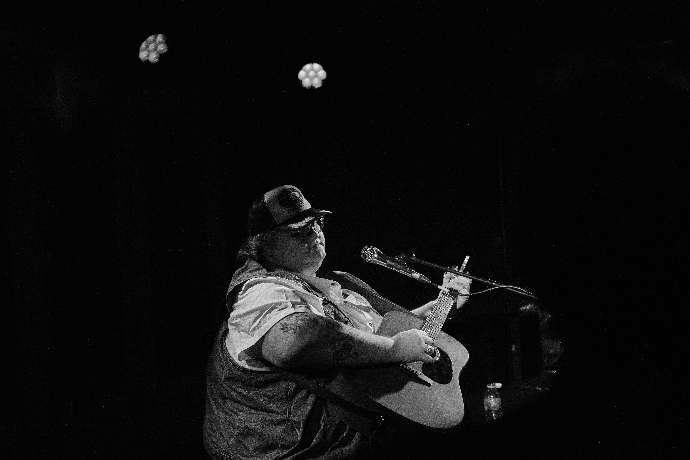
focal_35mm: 53
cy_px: 230
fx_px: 1016
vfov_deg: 25.5
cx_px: 345
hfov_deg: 37.5
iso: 6400
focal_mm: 35
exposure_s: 1/500
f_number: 2.5
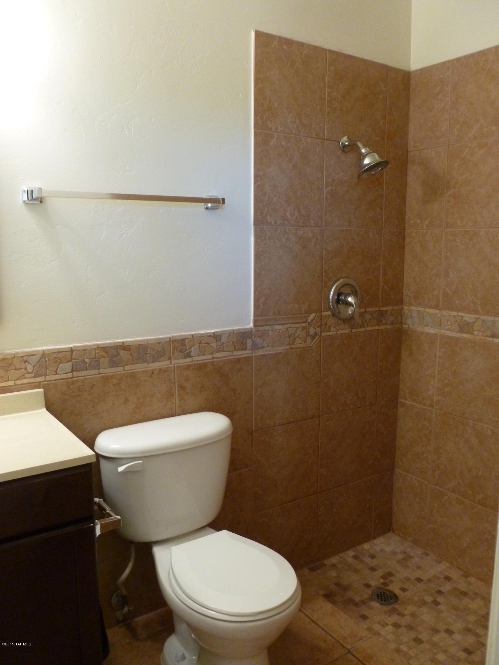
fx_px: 538
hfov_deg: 49.7
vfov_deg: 63.4
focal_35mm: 28
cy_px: 332
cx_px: 250
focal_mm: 5
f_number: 3.3
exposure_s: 1/20
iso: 400
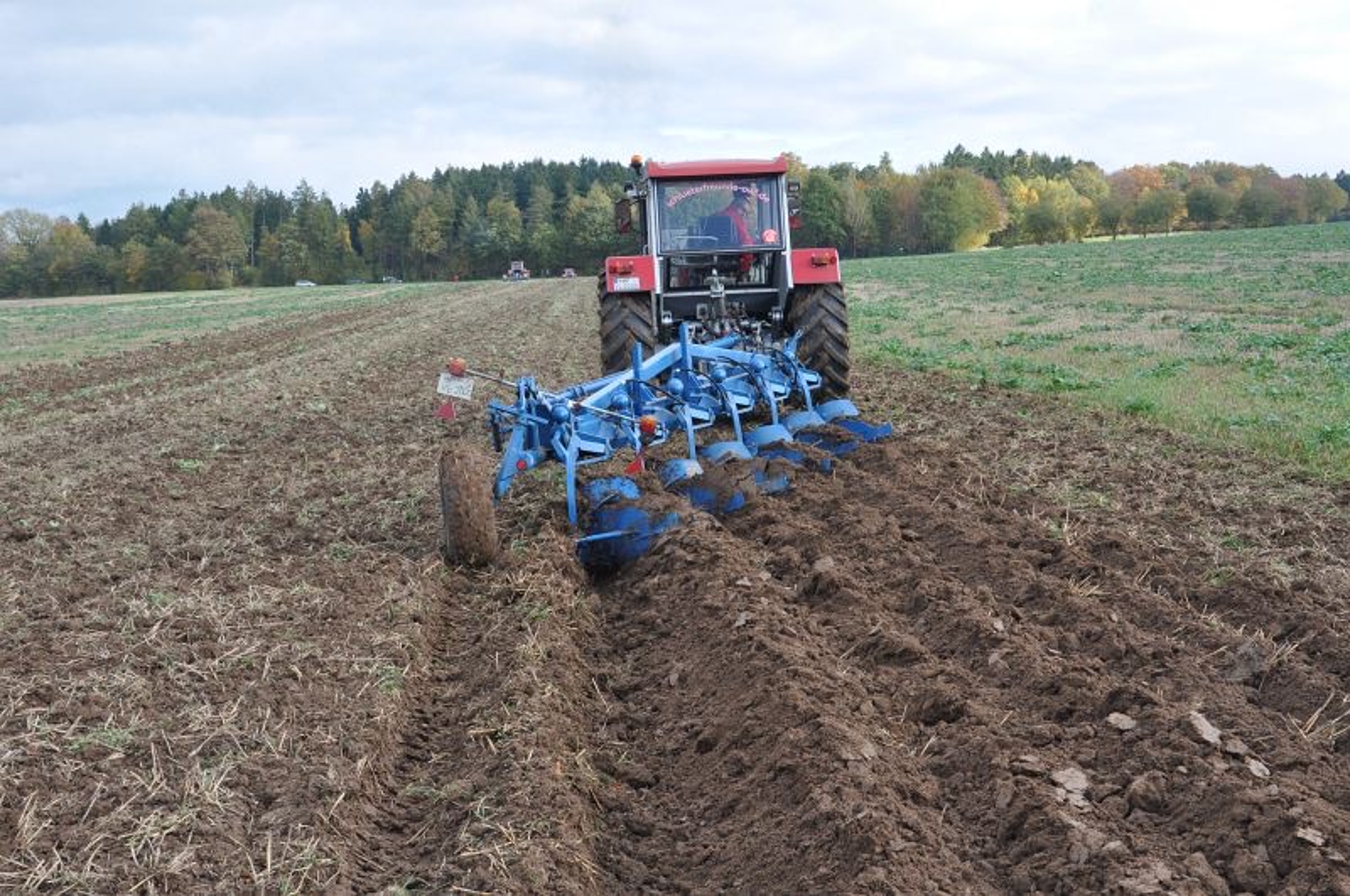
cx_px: 675
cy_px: 448
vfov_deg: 29.8
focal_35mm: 45
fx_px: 1685
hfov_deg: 43.7
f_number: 11
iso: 200
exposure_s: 1/125
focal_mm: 30
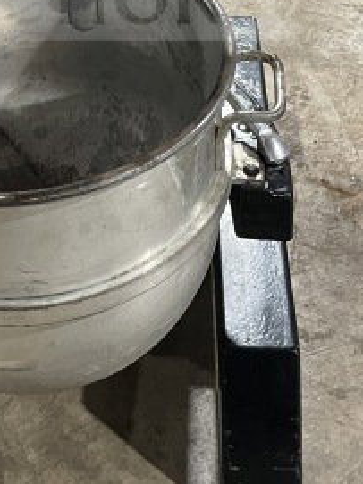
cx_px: 79
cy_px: -101
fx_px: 1091
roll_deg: +3.3
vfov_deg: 22.9
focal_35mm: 78
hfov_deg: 18.7
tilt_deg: -26.5
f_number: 1.6
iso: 320
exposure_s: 1/60
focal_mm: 4.2
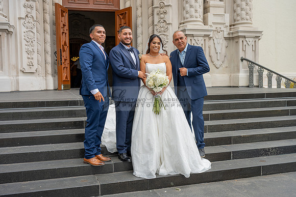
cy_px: 98
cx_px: 148
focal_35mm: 39
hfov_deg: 49.5
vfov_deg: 34.2
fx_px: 321
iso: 250
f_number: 5
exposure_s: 1/250
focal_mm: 39
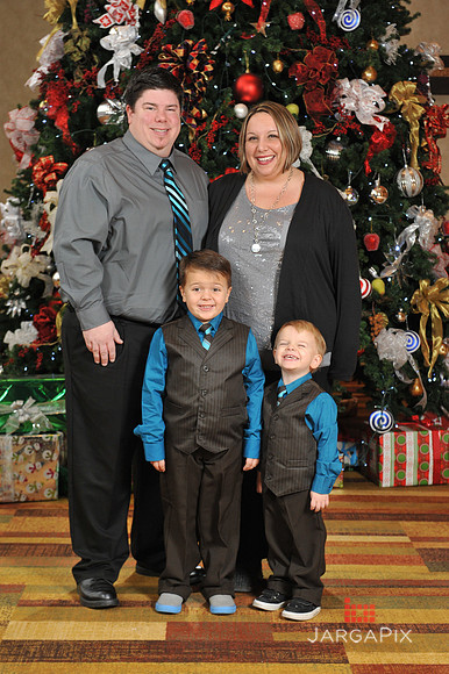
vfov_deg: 28.9
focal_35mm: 70
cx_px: 224
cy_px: 337
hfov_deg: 19.4
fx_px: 1311
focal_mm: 70
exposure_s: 1/125
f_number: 6.3
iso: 1600
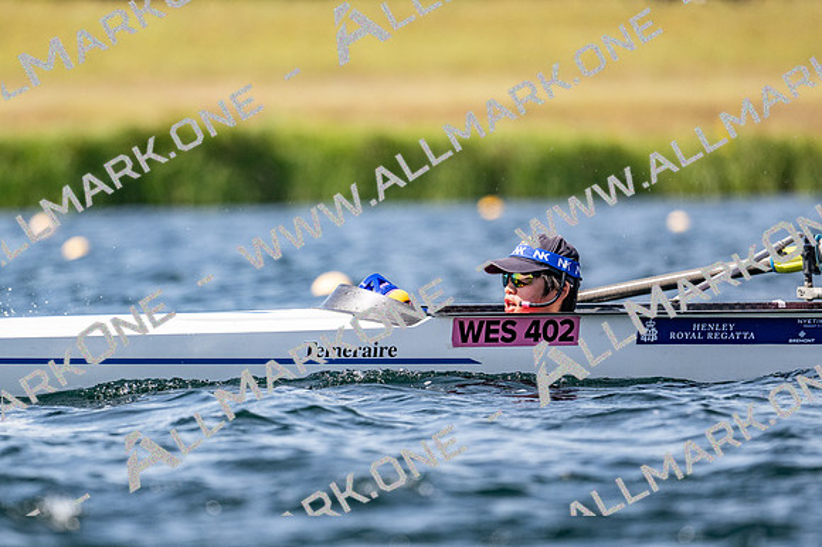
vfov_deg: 2.3
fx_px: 13692
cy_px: 274
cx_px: 411
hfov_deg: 3.4
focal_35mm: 600
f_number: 4.5
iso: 250
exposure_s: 1/2500
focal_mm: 400
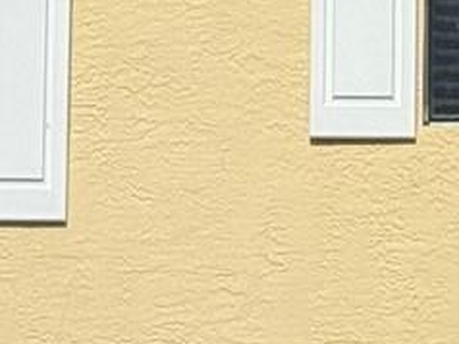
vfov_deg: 4.6
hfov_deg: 6.1
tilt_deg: +5.9
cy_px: 506
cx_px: 679
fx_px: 4279
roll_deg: -1.1
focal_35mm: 323
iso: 64
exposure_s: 1/9901
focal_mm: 6.76
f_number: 1.78
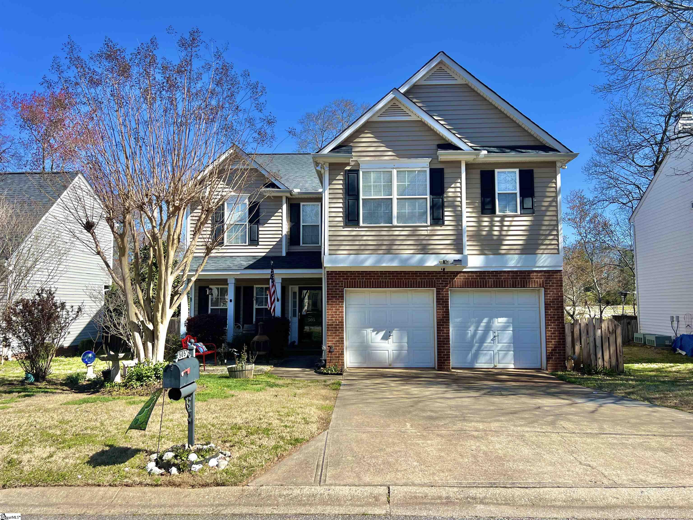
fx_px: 521
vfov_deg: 53.1
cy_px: 260
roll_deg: +0.2
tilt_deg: +5.0
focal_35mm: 26
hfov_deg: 67.3
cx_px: 346
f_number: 1.5
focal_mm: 5.7
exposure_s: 1/3077
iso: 50
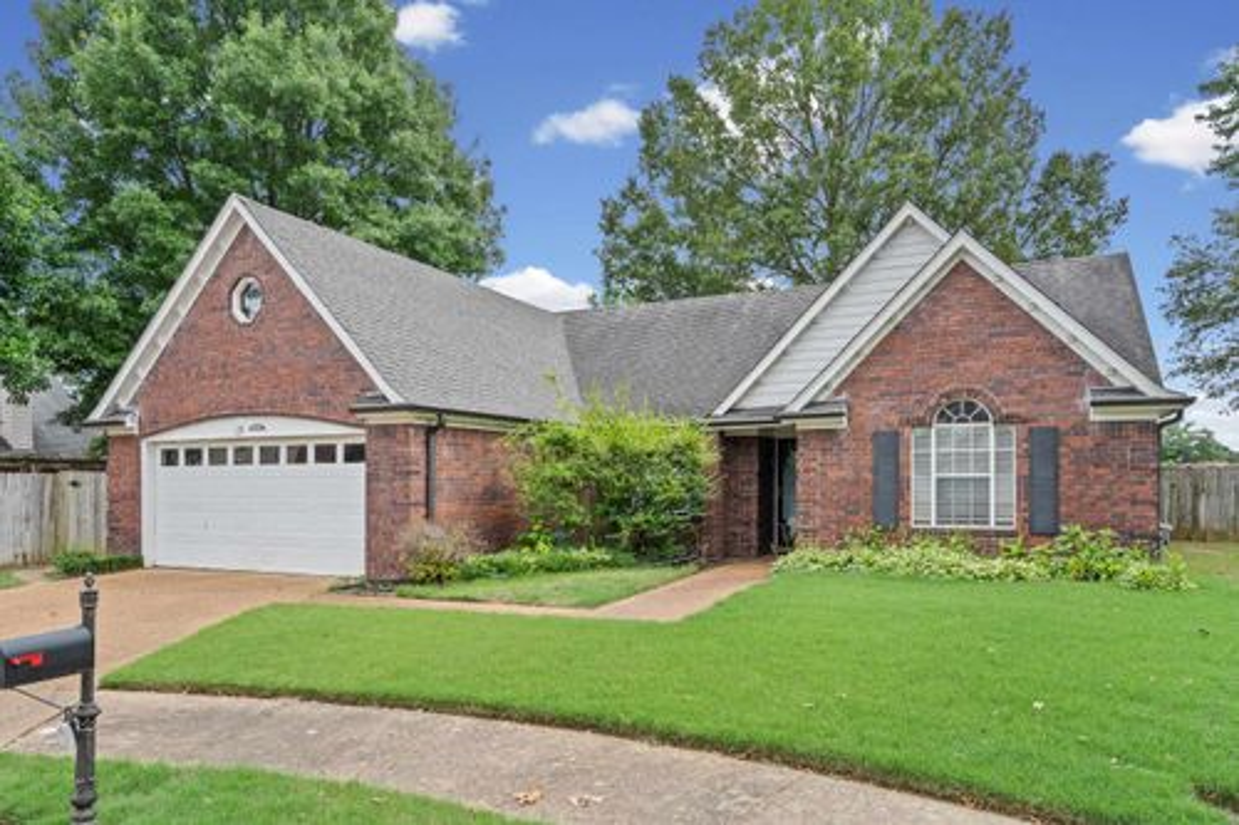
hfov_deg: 73.8
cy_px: 412
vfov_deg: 53.1
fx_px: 826
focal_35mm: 24
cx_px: 620
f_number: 8
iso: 800
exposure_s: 1/250
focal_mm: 24
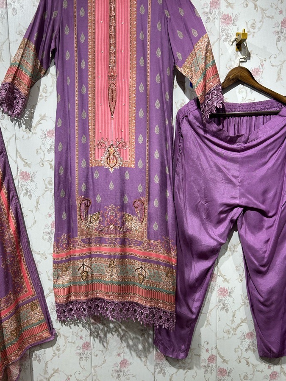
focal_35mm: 37
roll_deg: +0.2
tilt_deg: -9.6
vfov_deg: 50.1
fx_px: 407
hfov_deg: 38.7
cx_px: 131
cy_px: 208
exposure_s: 1/134
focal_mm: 5.7
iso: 32
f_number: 1.5
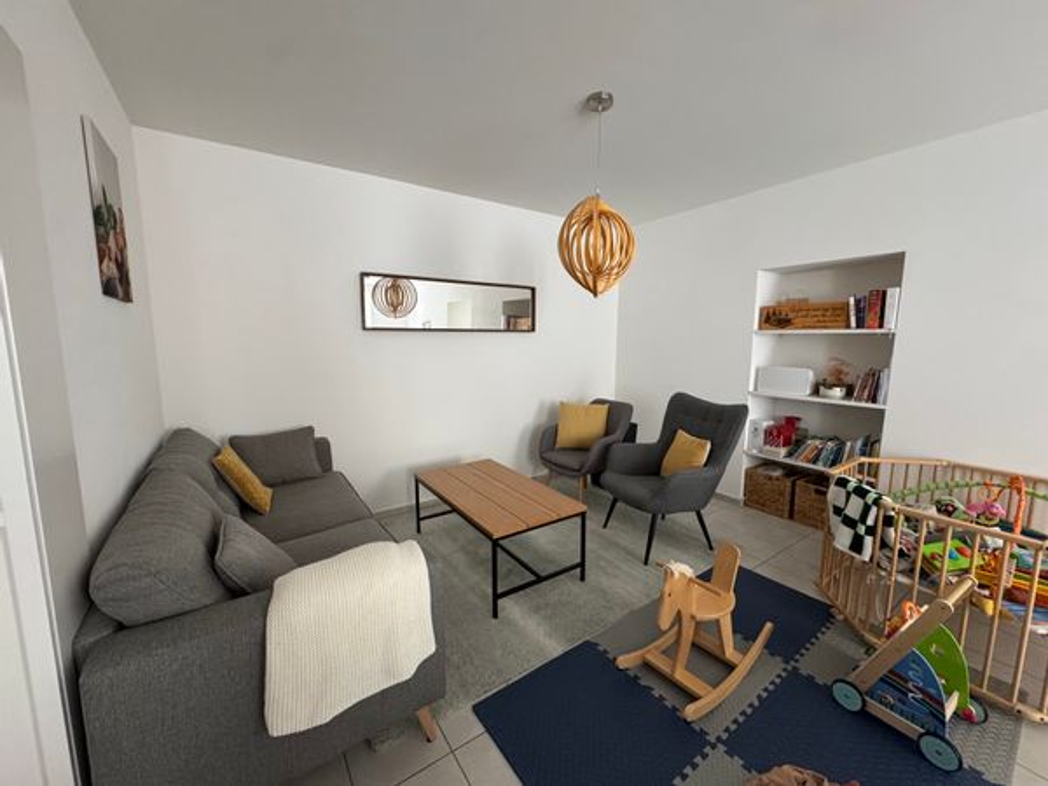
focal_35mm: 14
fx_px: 424
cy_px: 393
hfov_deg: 102.1
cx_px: 524
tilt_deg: -7.8
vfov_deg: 85.7
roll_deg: +0.2
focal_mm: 2.22
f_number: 2.2
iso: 320
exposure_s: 1/70
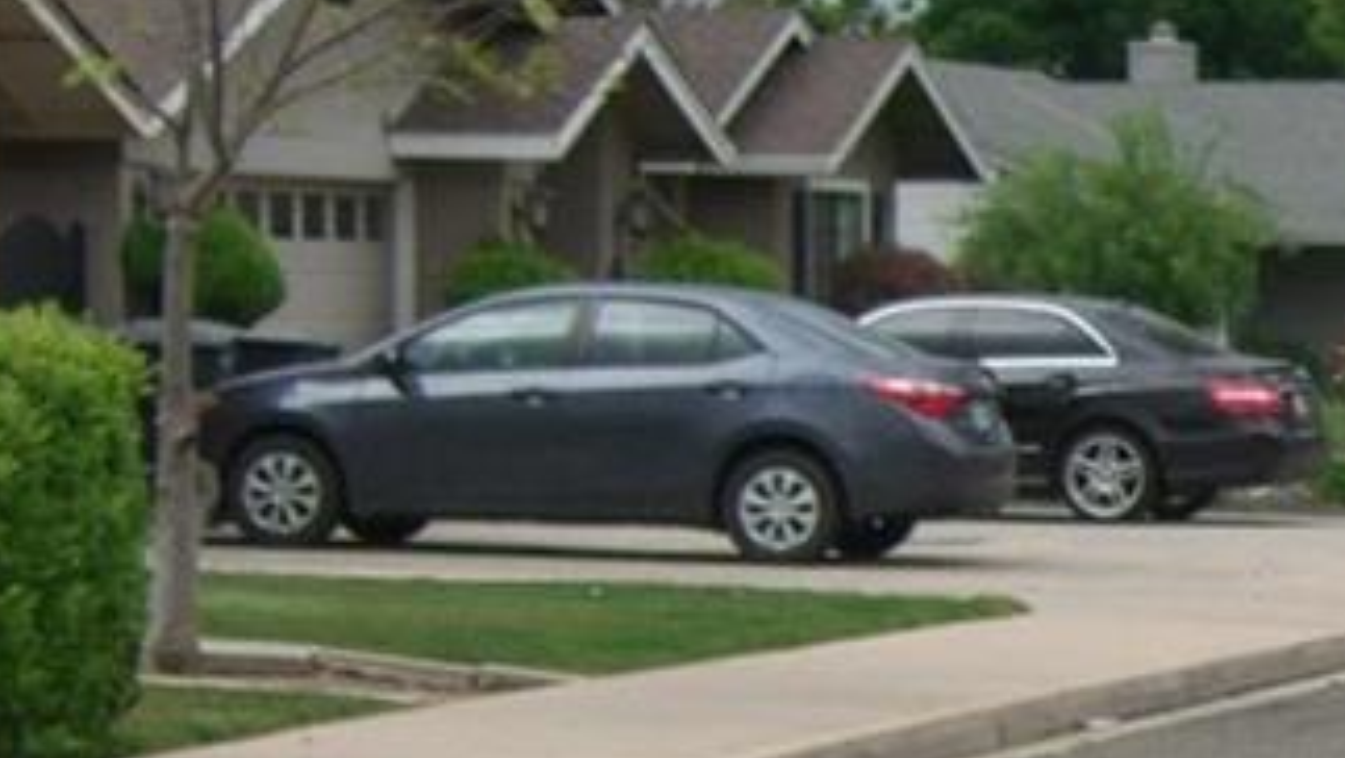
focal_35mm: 192
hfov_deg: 10.8
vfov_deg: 6.3
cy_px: 850
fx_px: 6850
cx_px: 1936
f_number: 2.8
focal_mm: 7.9
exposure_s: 1/640
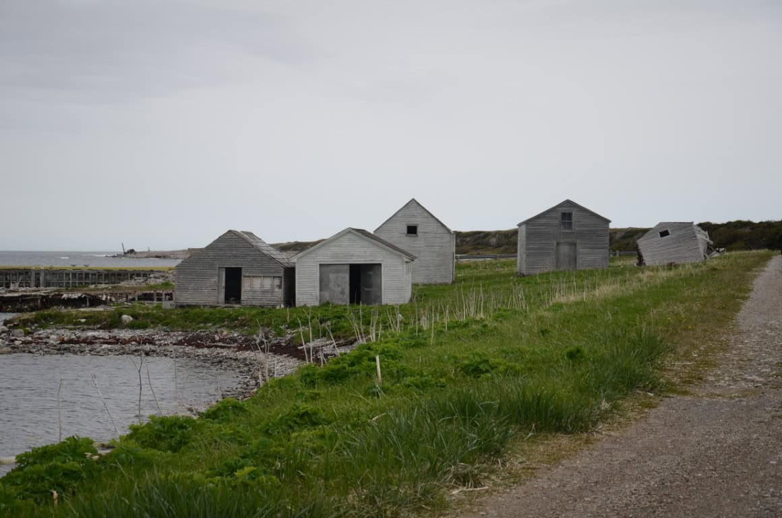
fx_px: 1626
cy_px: 259
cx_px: 391
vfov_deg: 18.1
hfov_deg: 27.0
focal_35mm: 75
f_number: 6.3
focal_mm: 50
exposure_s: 1/125
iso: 100
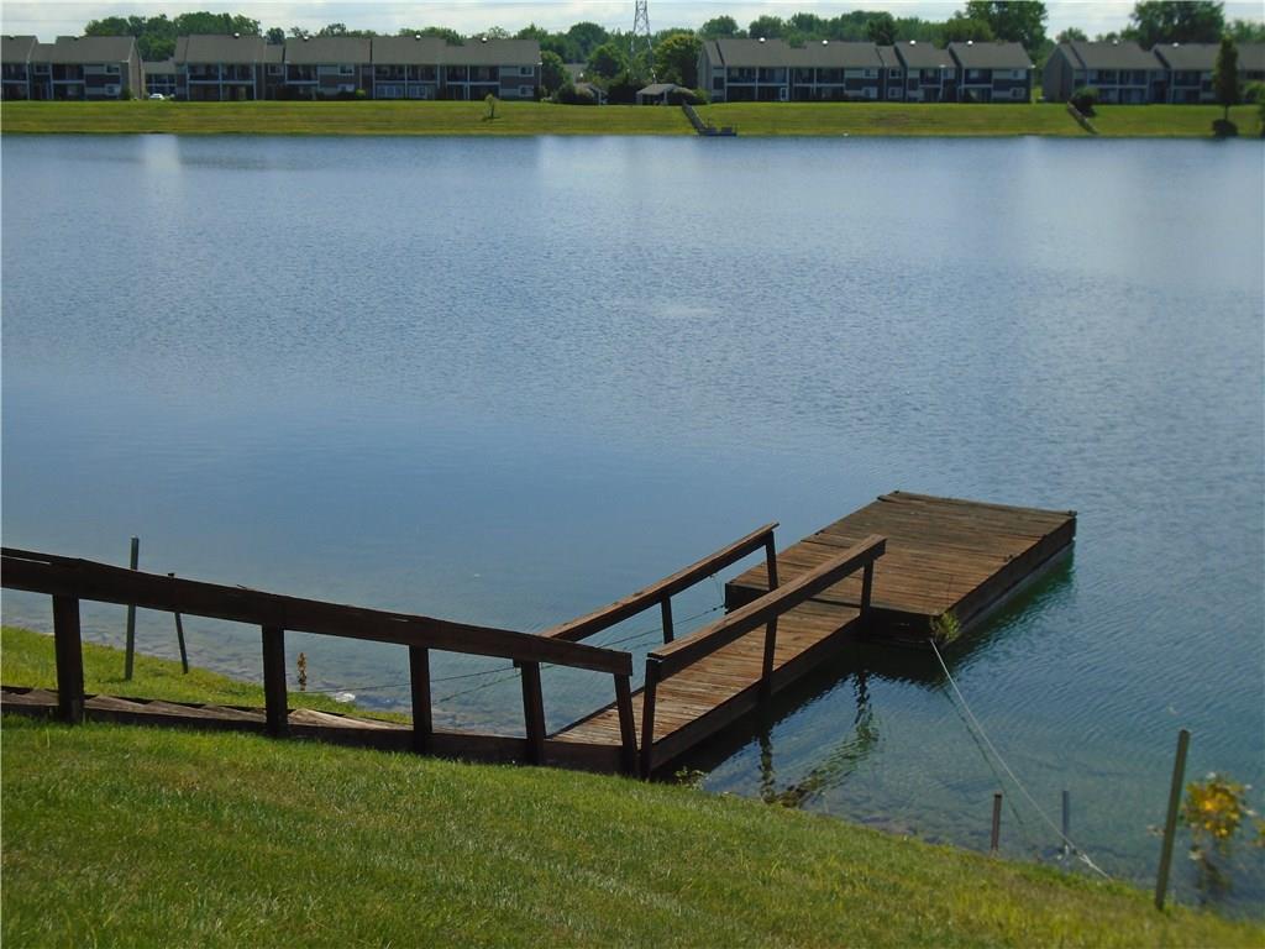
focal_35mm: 49
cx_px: 632
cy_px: 474
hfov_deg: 38.9
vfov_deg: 29.7
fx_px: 1791
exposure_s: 1/1000
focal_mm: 8.7
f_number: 4.5
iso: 100
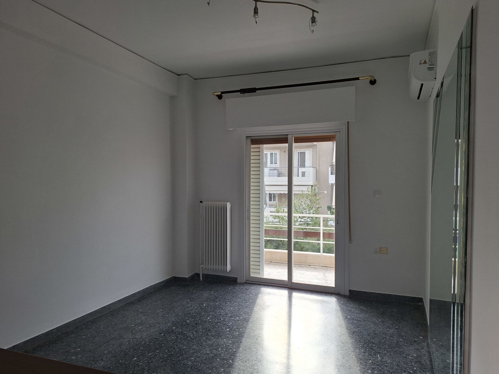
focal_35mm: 23
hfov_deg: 73.9
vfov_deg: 58.9
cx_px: 250
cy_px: 187
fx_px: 332
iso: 50
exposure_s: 1/173
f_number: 1.8
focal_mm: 5.54
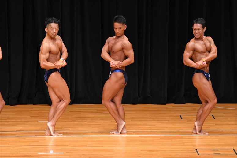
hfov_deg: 8.1
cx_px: 118
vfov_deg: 5.4
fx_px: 1678
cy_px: 79
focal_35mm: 255
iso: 4000
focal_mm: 170
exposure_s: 1/400
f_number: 5.6
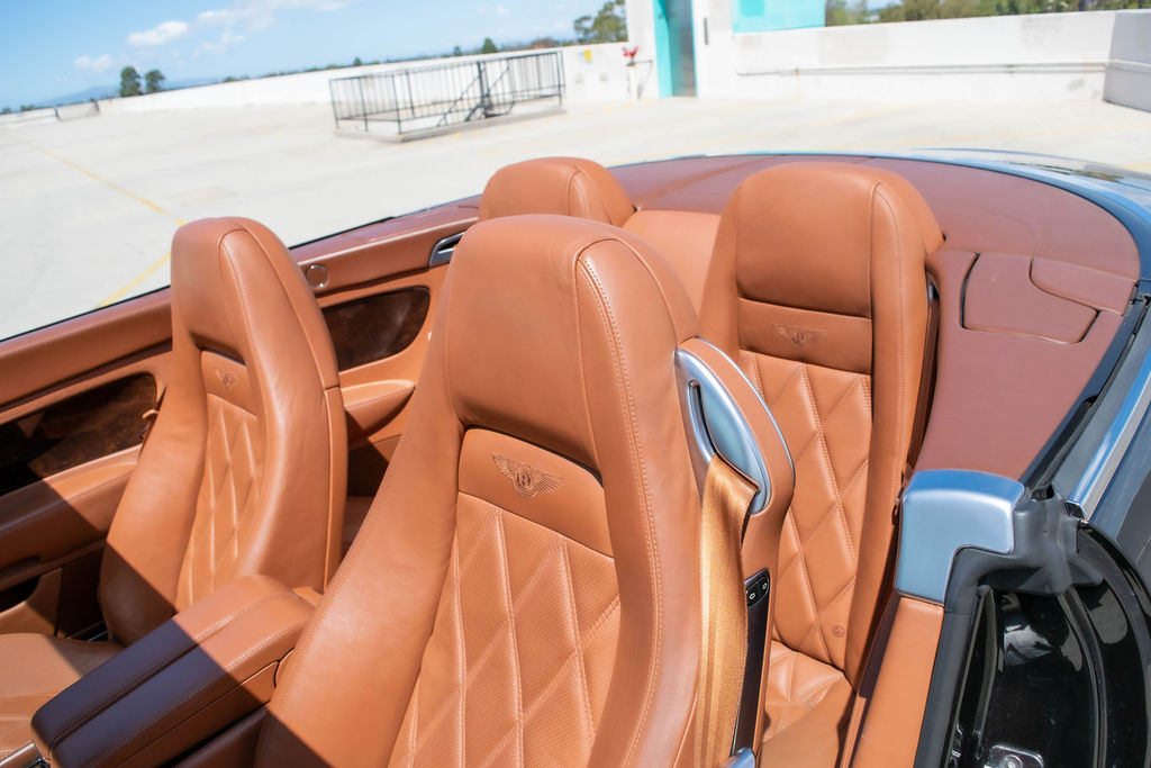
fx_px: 863
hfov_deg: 67.4
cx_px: 576
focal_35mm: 27
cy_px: 384
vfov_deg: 47.9
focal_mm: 18
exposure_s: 1/1600
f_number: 6.3
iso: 400
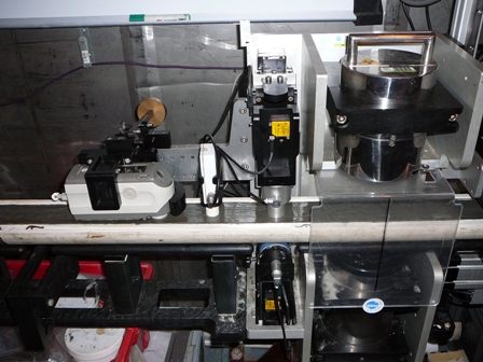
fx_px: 488
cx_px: 242
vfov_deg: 40.7
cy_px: 181
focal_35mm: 35
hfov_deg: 52.6
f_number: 2.8
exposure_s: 1/30
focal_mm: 5.2
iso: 100
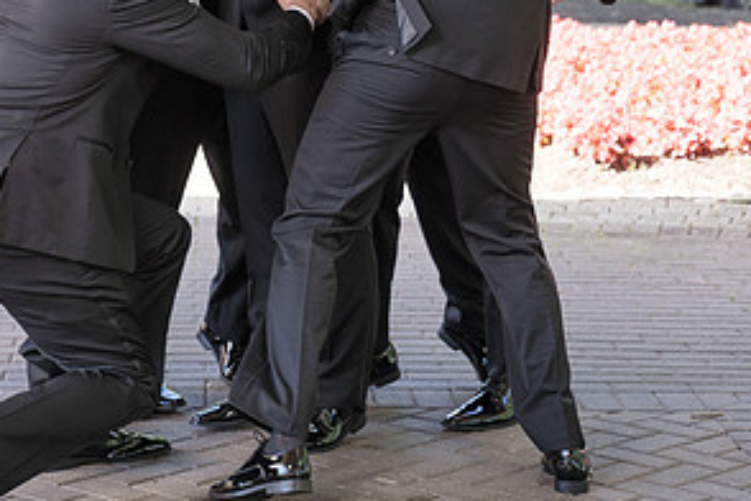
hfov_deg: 17.1
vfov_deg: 11.3
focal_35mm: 120
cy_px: 32
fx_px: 2503
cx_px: 340
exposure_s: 1/250
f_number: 4
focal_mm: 56
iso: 250
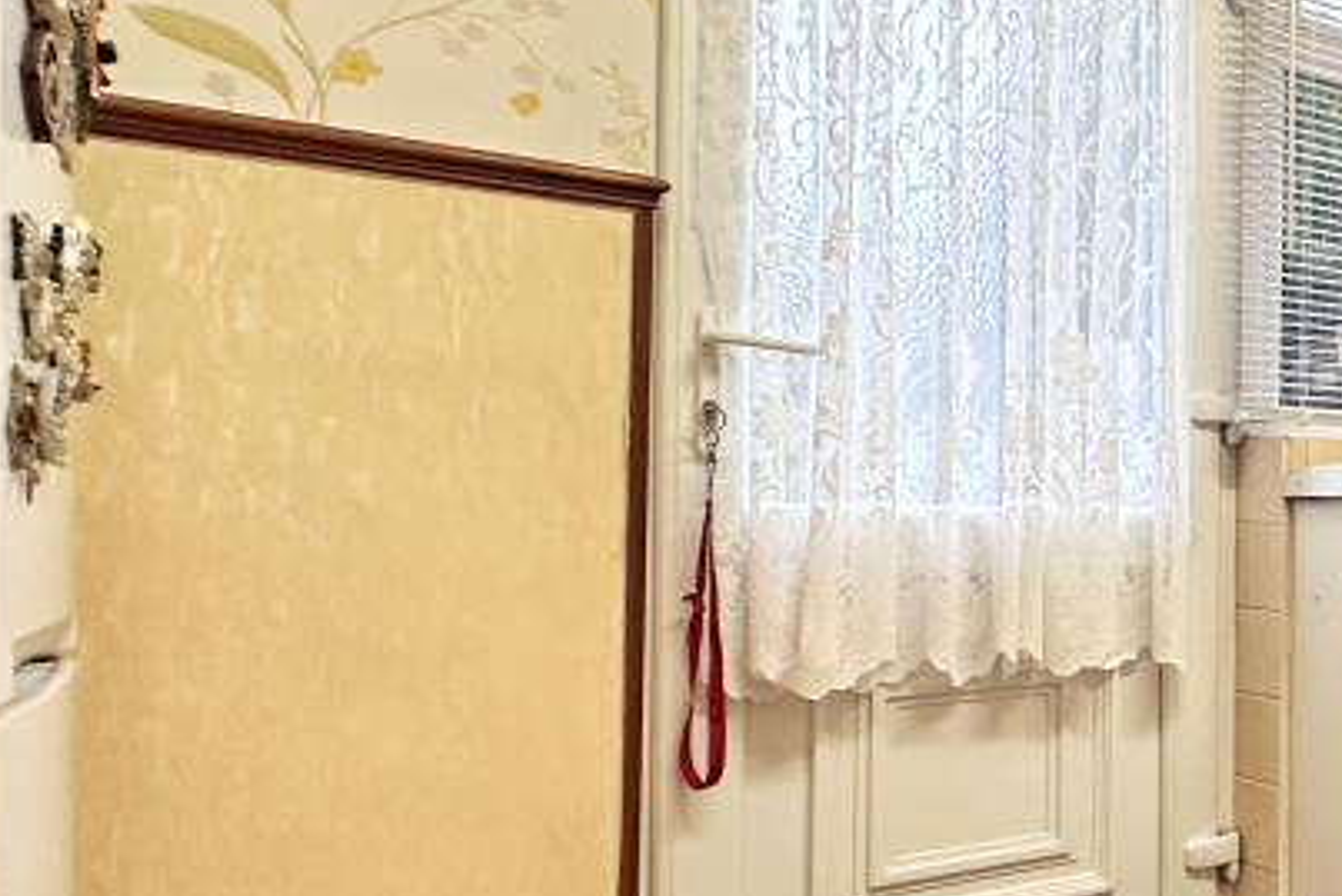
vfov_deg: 35.9
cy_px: 493
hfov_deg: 37.3
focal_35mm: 37
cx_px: 1662
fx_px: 1380
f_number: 2.2
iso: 160
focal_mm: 2.22
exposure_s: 1/50
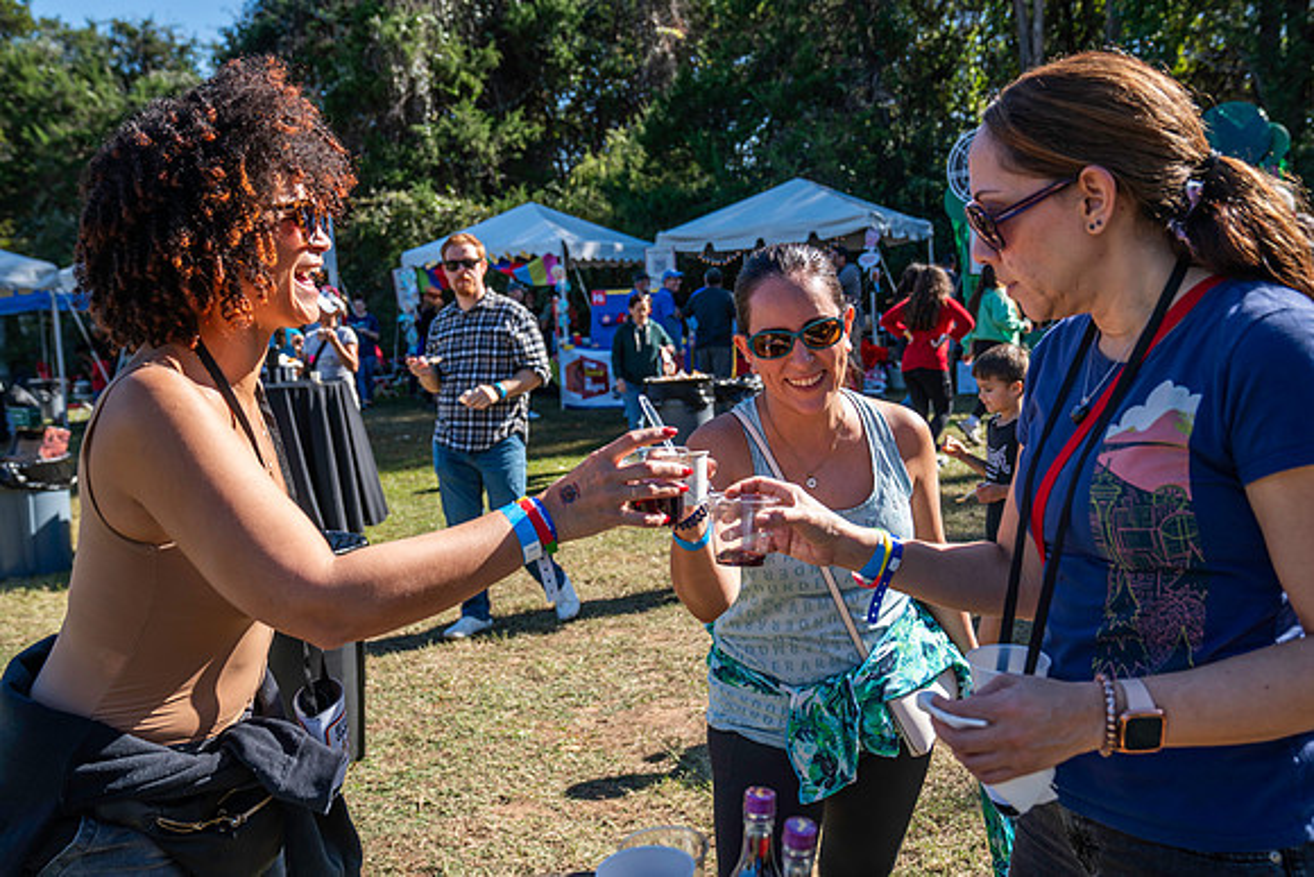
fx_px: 1168
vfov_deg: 41.1
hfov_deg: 58.7
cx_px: 657
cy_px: 438
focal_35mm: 32
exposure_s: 1/500
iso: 160
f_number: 4.5
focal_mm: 32
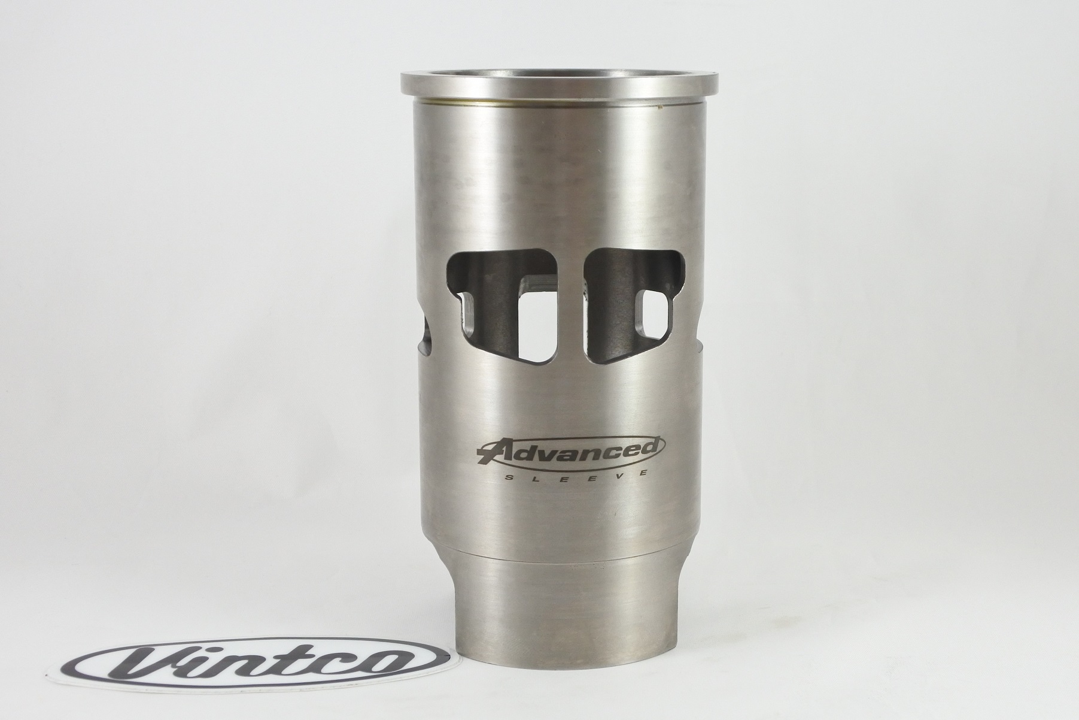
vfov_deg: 34.2
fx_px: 1169
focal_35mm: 39
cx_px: 540
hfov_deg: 49.6
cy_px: 360
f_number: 4.2
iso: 500
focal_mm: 14.7
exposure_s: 1/125
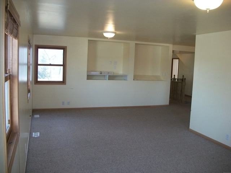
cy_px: 86
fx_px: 214
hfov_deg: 56.8
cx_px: 116
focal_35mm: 32
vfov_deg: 44.2
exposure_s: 1/40
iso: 160
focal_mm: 5.7
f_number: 2.9
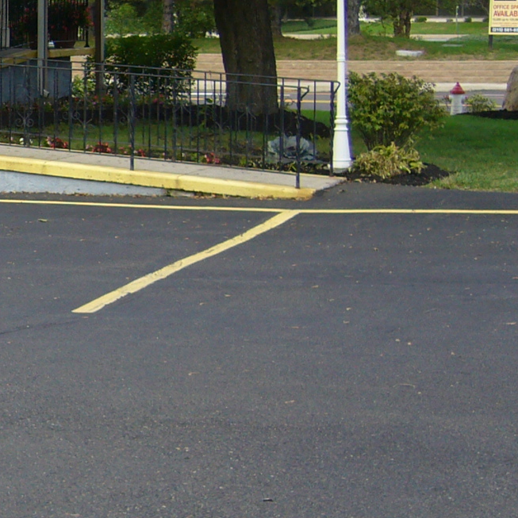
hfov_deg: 16.6
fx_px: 1642
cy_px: 183
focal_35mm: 97
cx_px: -217
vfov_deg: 17.9
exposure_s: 1/200
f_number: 2.8
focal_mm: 5.8
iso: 80
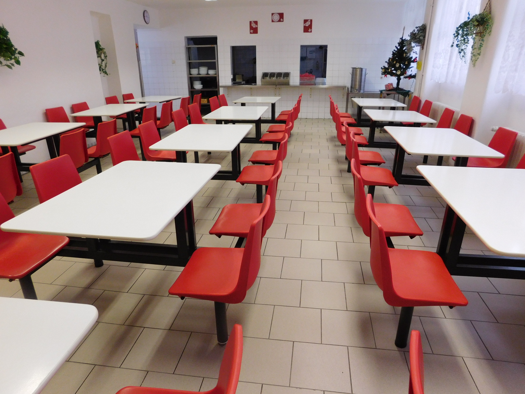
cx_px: 262
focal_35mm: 23
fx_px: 349
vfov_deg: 58.9
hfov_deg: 73.9
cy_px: 197
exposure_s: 1/30
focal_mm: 4
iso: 250
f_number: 3
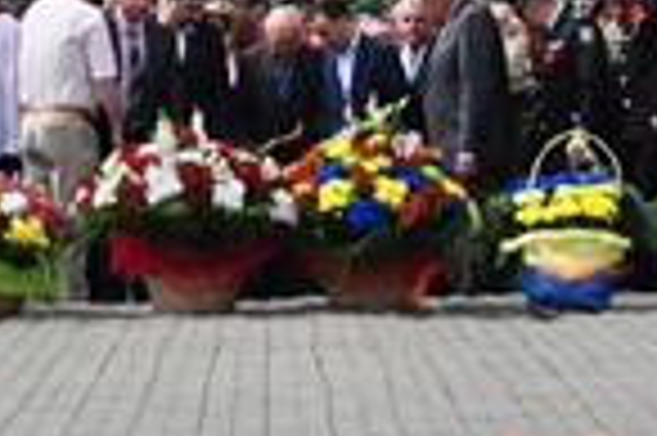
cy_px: 200
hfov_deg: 7.4
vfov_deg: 4.9
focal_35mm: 278
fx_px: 5069
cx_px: 432
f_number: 10
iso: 800
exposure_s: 1/800
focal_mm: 45
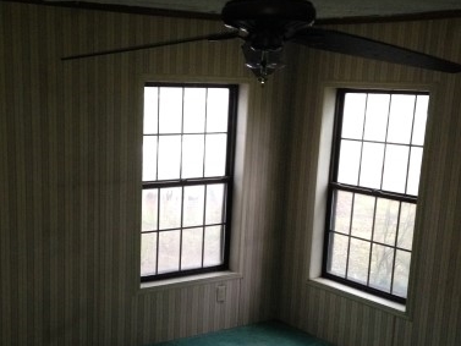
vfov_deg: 25.9
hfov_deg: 34.2
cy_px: 240
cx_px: 188
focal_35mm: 56
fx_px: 746
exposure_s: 1/20
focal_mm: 4.12
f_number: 2.4
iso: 250
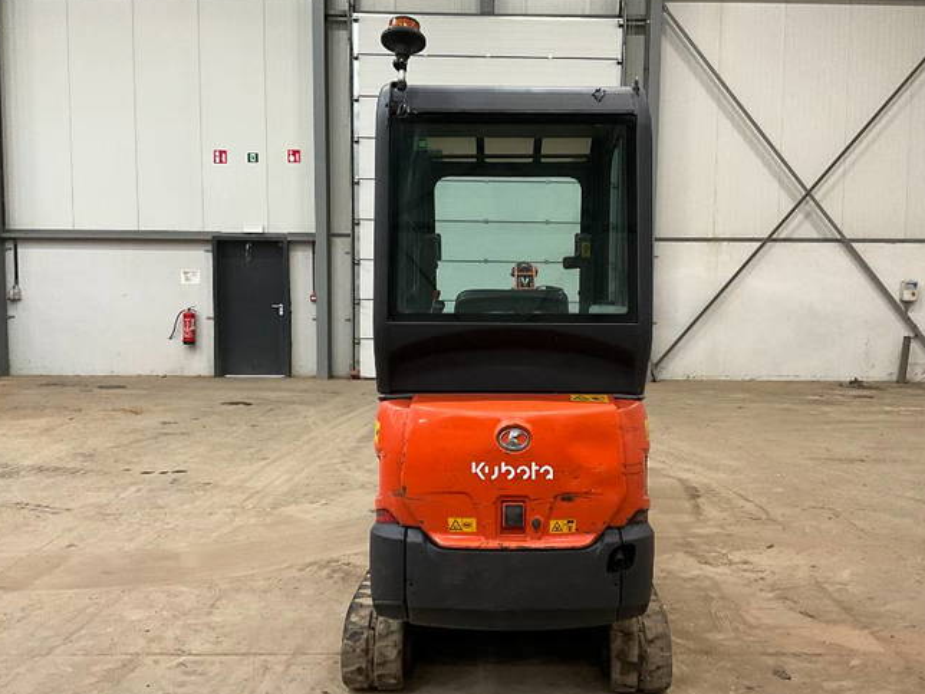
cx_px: 502
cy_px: 352
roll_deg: -0.2
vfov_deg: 41.8
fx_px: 909
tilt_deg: -4.3
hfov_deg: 53.9
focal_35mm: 34
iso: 200
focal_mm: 3
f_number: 1.8
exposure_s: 1/60
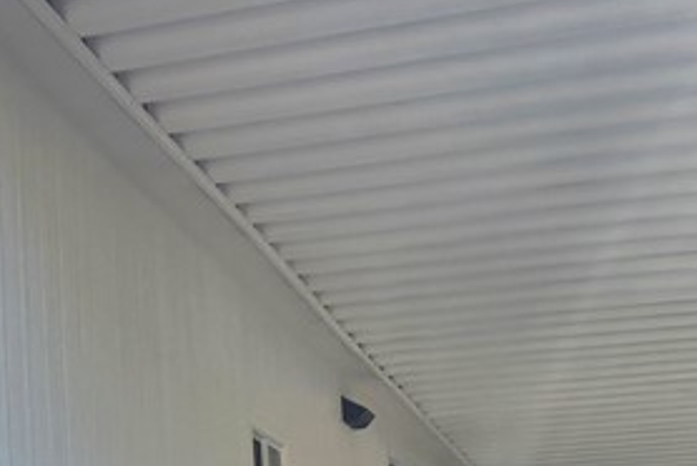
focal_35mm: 88
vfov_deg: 14.6
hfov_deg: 18.3
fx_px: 1706
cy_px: 689
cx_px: -547
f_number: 1.7
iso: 80
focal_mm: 6.3
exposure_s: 1/3333
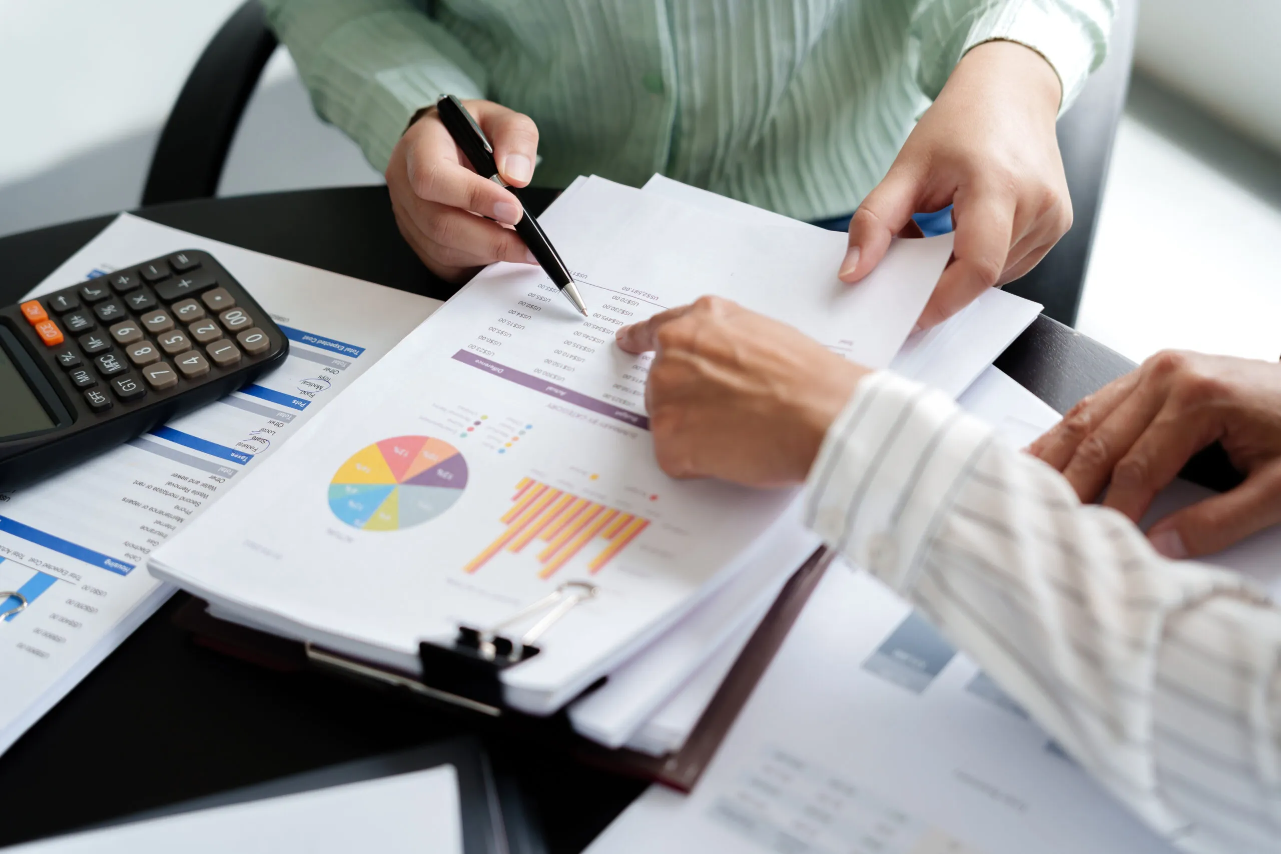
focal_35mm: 56
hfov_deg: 35.6
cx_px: 640
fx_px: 1993
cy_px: 427
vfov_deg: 24.2
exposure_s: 1/400
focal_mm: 56
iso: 200
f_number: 2.8
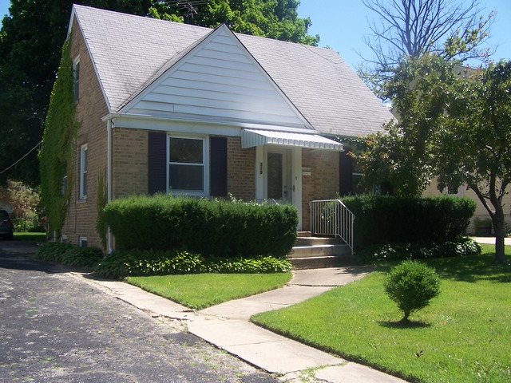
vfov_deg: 37.7
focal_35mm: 38
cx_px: 256
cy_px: 192
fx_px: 561
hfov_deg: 49.0
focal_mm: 6.3
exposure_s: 1/800
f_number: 2.8
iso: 80
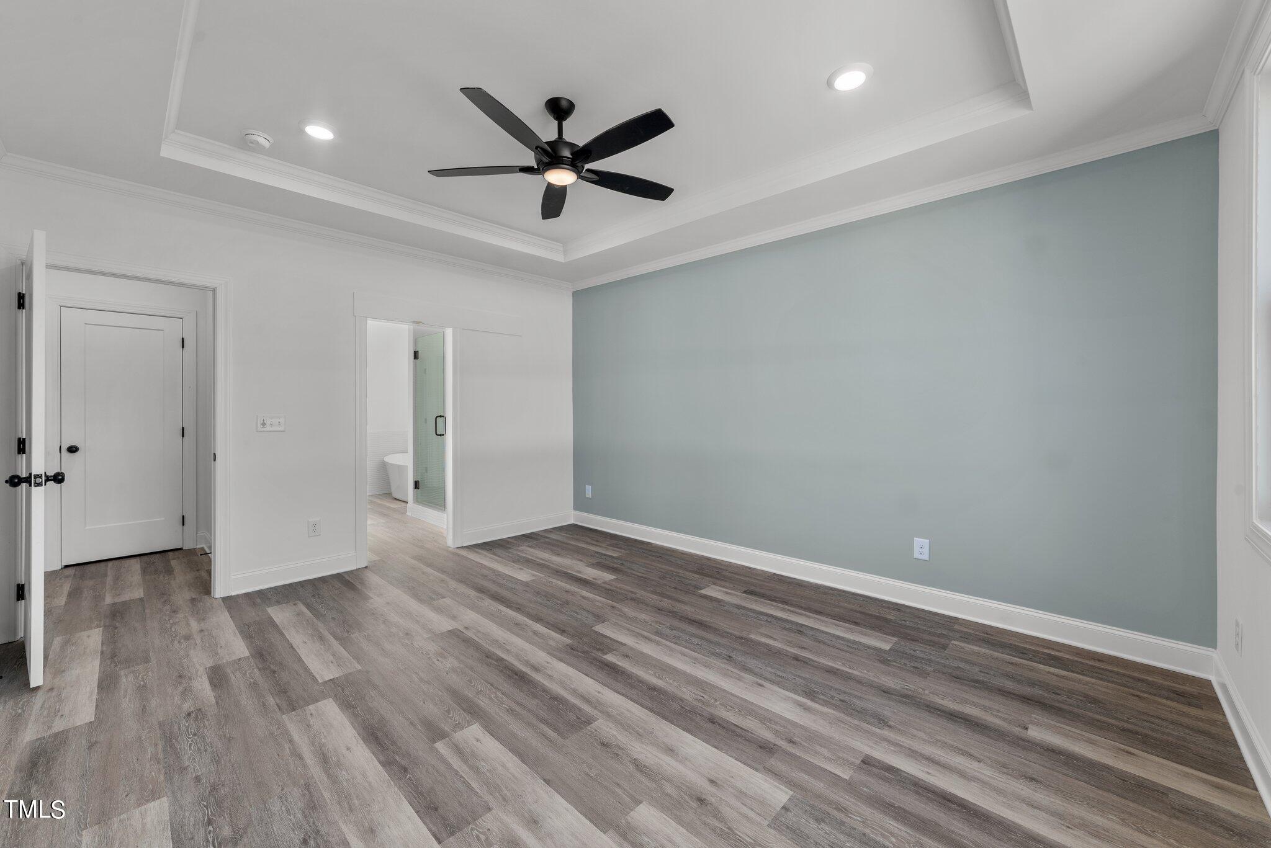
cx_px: 636
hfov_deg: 104.2
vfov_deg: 81.3
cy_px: 424
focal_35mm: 14
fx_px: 494
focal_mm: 14
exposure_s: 1/8
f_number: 8
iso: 100
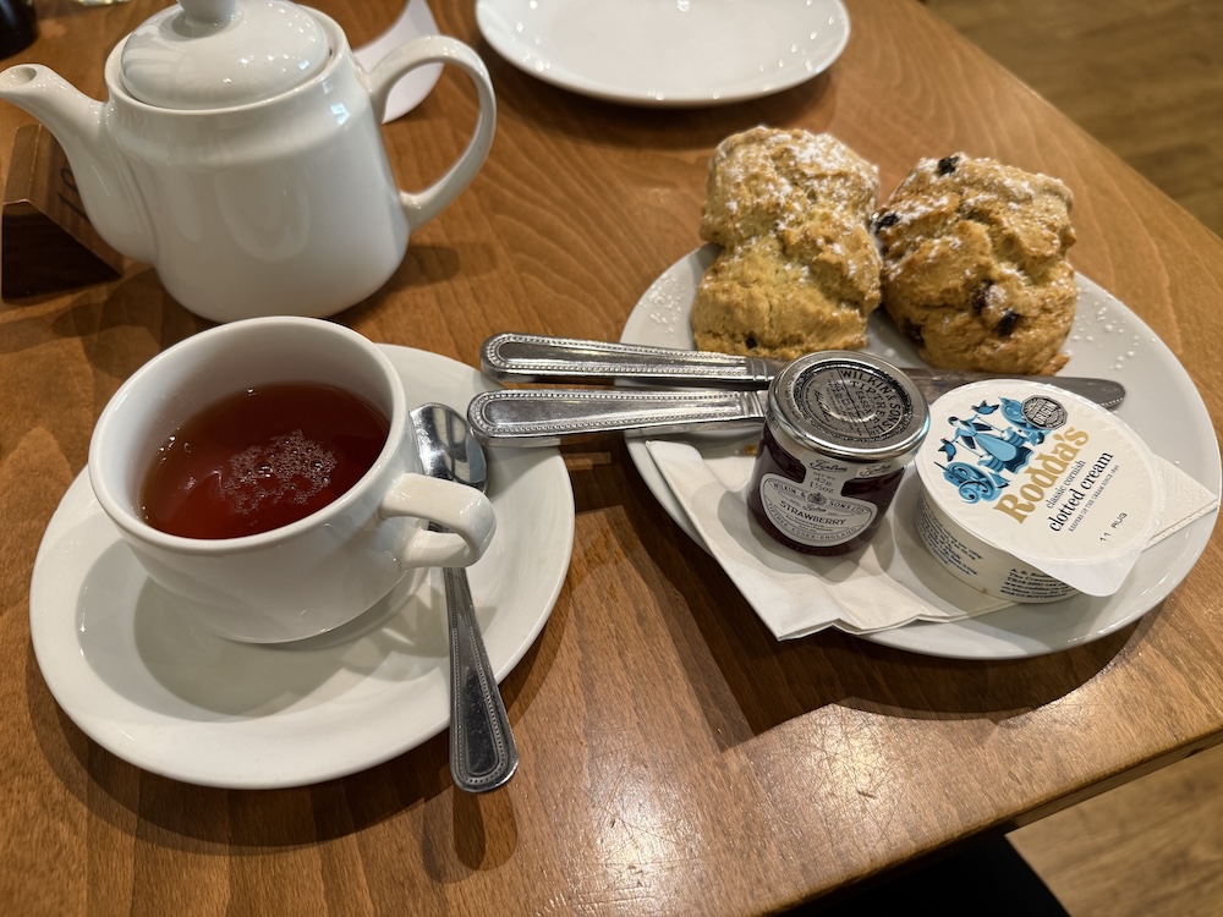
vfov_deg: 56.8
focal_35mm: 24
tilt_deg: -48.7
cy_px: 458
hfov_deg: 71.6
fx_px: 848
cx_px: 612
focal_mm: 6.76
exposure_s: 1/50
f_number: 1.78
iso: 200
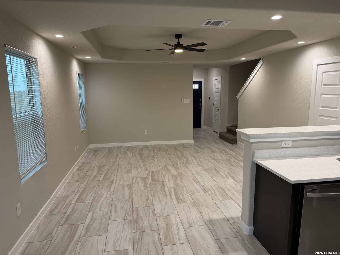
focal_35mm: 24
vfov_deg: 56.8
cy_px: 128
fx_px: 236
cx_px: 170
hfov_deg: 71.6
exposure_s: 1/60
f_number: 1.78
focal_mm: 6.76
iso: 125
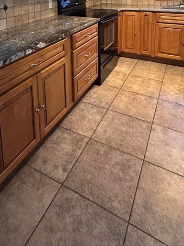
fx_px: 198
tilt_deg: -7.7
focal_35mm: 28
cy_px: 12
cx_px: 75
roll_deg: +0.5
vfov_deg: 53.2
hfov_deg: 49.5
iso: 800
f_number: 2.2
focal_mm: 2.22
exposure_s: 1/60
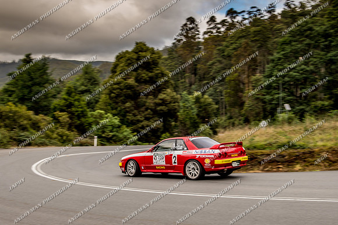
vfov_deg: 30.5
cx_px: 177
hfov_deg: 44.4
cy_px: 118
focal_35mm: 44
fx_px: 414
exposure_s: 1/100
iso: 80
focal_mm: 28
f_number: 8
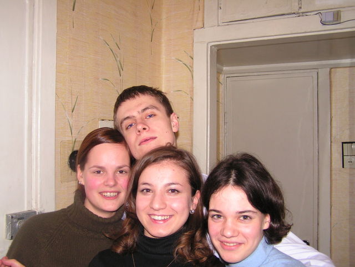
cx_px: 178
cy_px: 134
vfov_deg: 37.7
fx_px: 390
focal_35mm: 38
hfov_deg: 49.0
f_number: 2.8
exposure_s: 1/40
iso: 100
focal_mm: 6.3
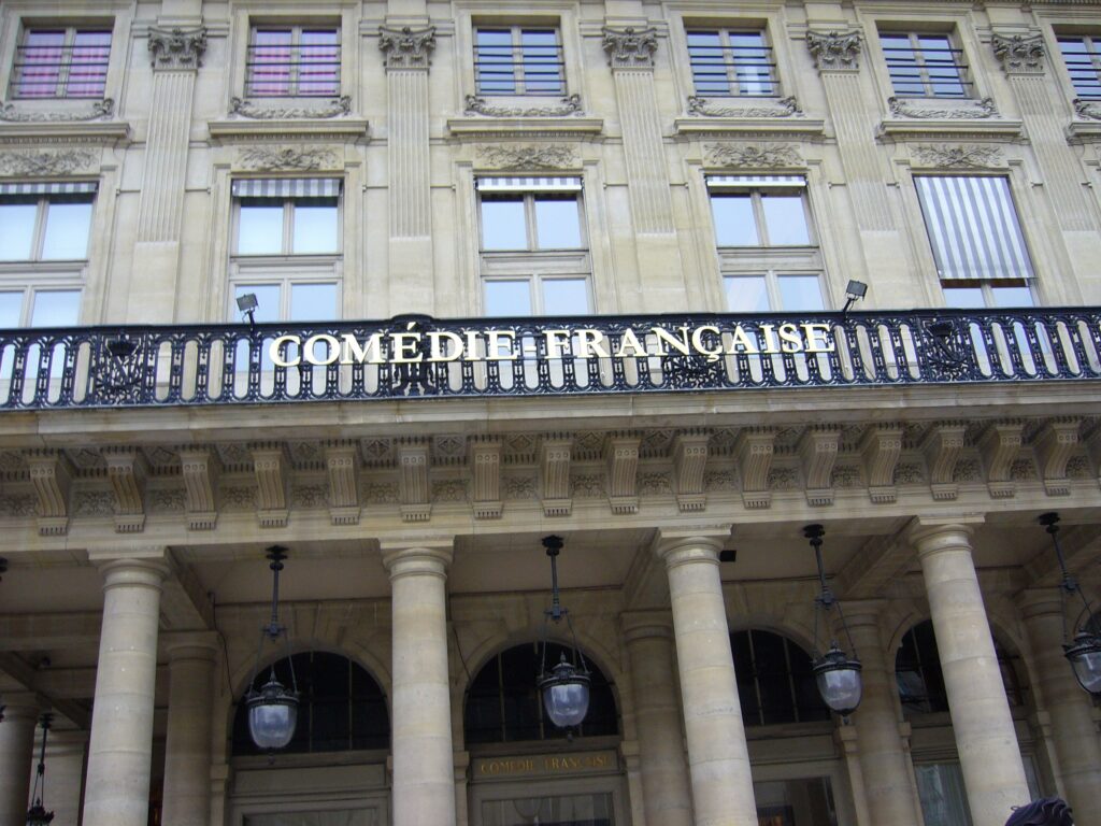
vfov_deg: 40.7
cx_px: 550
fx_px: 1113
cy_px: 413
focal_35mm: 35
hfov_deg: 52.6
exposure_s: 1/30
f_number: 2.8
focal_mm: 5.8
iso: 100
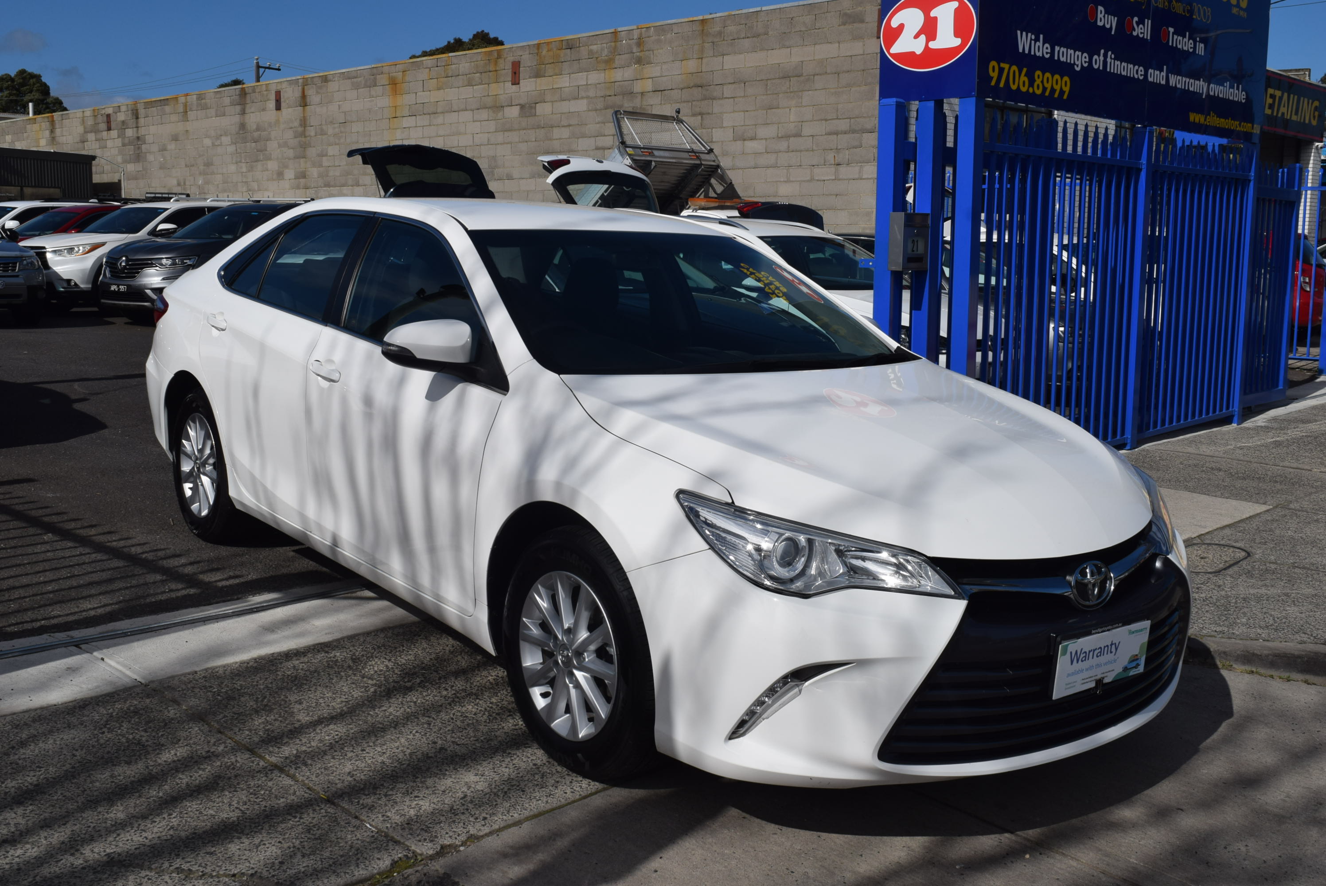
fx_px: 1327
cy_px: 443
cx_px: 663
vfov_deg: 36.9
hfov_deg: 53.1
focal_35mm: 36
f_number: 13
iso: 200
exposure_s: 1/640
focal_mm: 24
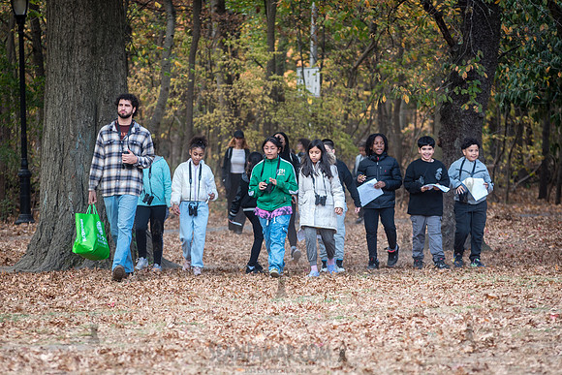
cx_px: 264
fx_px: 3345
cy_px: 202
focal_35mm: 214
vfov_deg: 6.4
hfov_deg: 9.6
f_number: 4.5
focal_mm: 170
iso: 200
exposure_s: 1/160
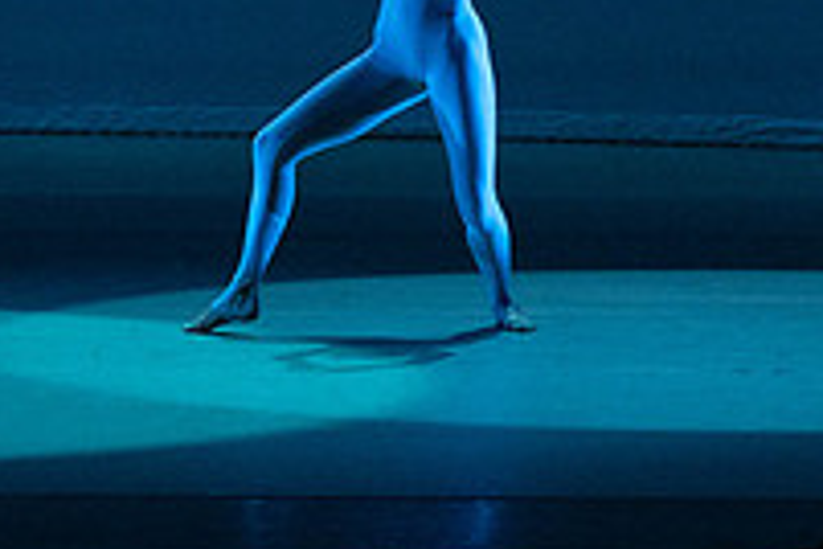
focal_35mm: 546
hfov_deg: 3.8
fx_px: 12481
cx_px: 512
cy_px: -174
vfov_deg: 2.5
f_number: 5.6
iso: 16000
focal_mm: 189
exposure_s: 1/400
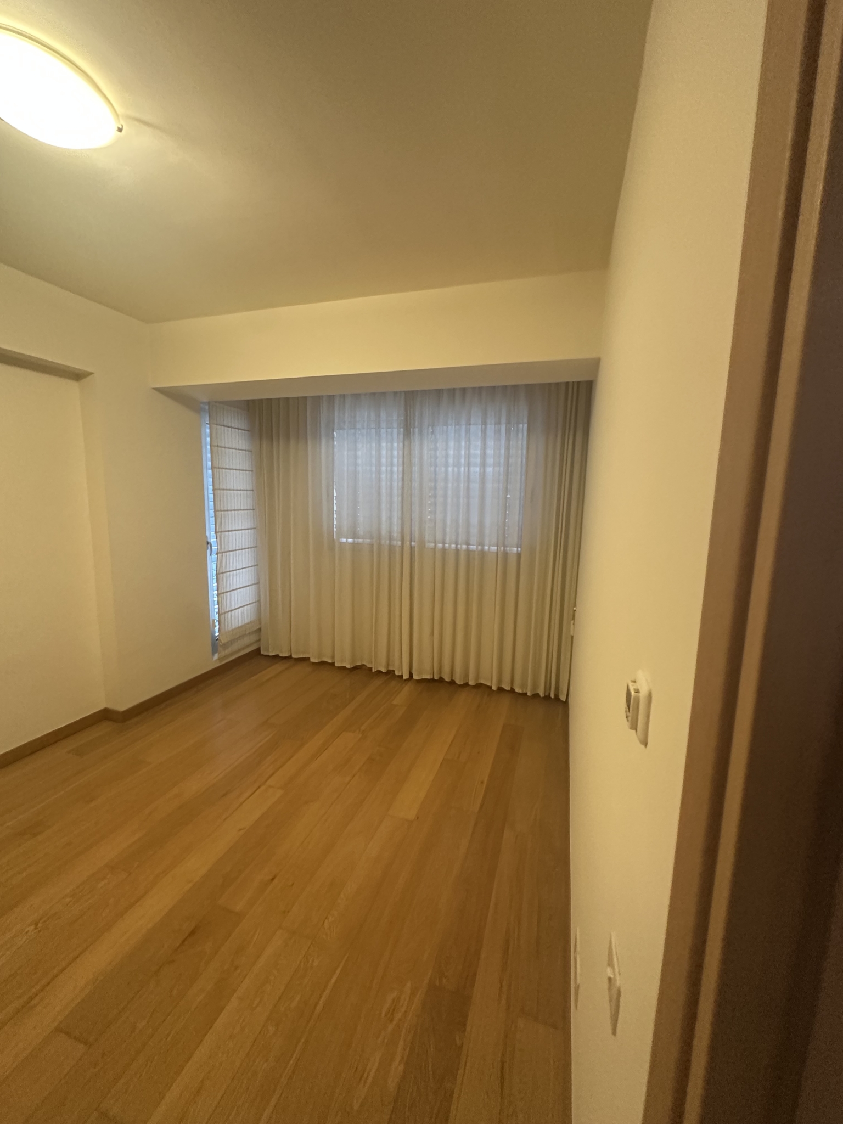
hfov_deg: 85.7
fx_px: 455
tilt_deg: -8.4
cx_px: 422
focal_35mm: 14
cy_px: 562
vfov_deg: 102.1
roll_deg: -1.8
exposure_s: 1/50
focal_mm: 2.22
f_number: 2.2
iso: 400
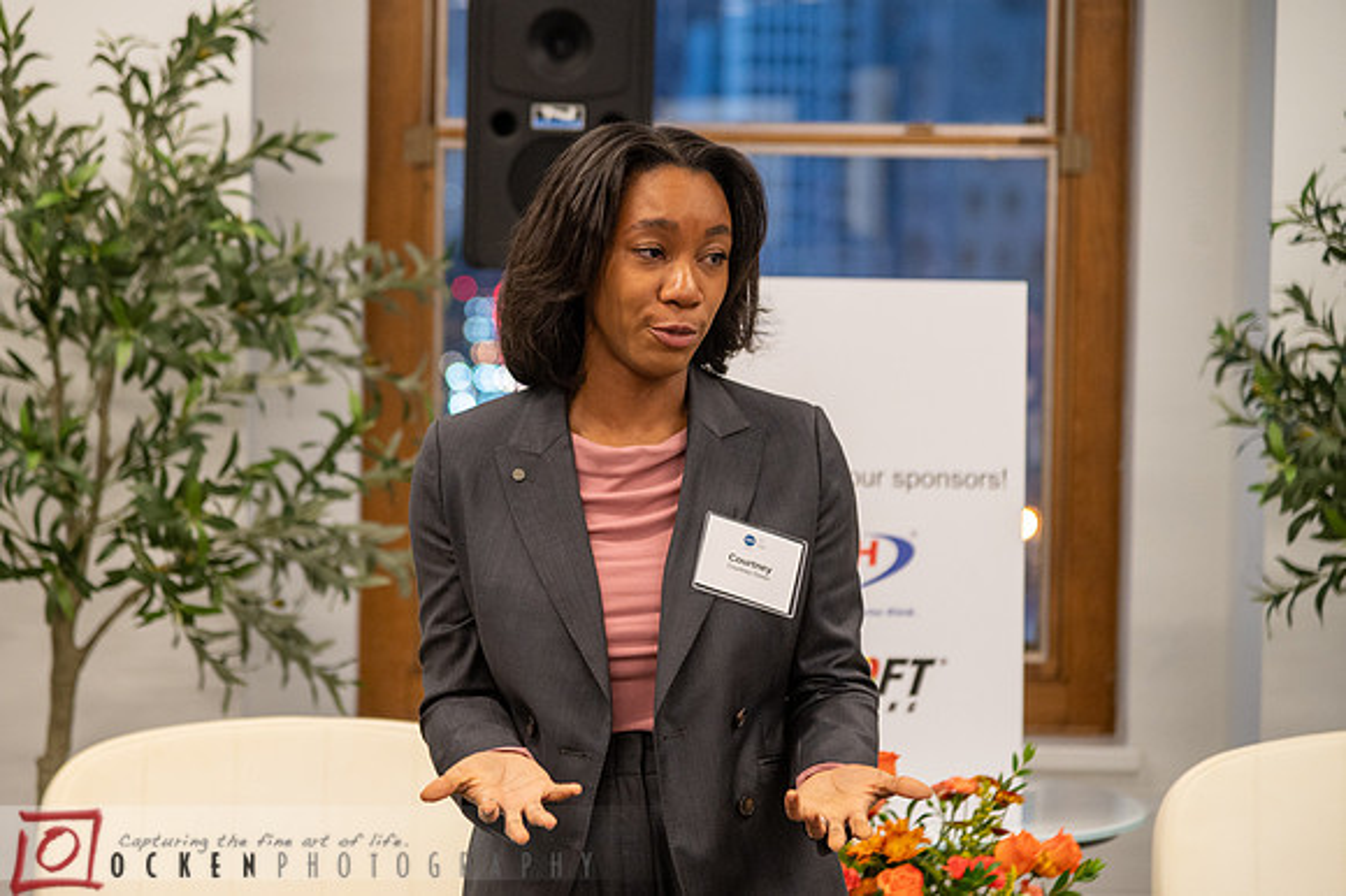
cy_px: 461
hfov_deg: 15.1
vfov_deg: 10.1
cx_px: 585
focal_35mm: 136
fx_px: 5080
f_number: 4
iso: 1600
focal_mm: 120
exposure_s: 1/125
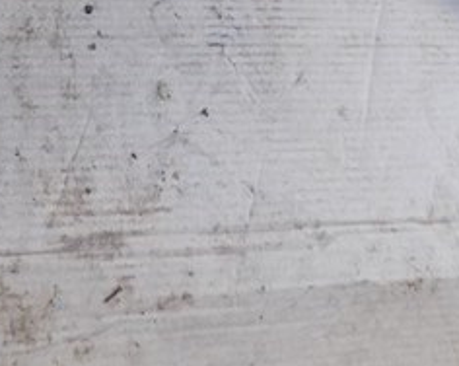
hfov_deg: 29.1
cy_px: -95
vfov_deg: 22.6
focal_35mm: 61
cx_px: 2
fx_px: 827
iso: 80
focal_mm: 4
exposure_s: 1/60
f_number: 3.1
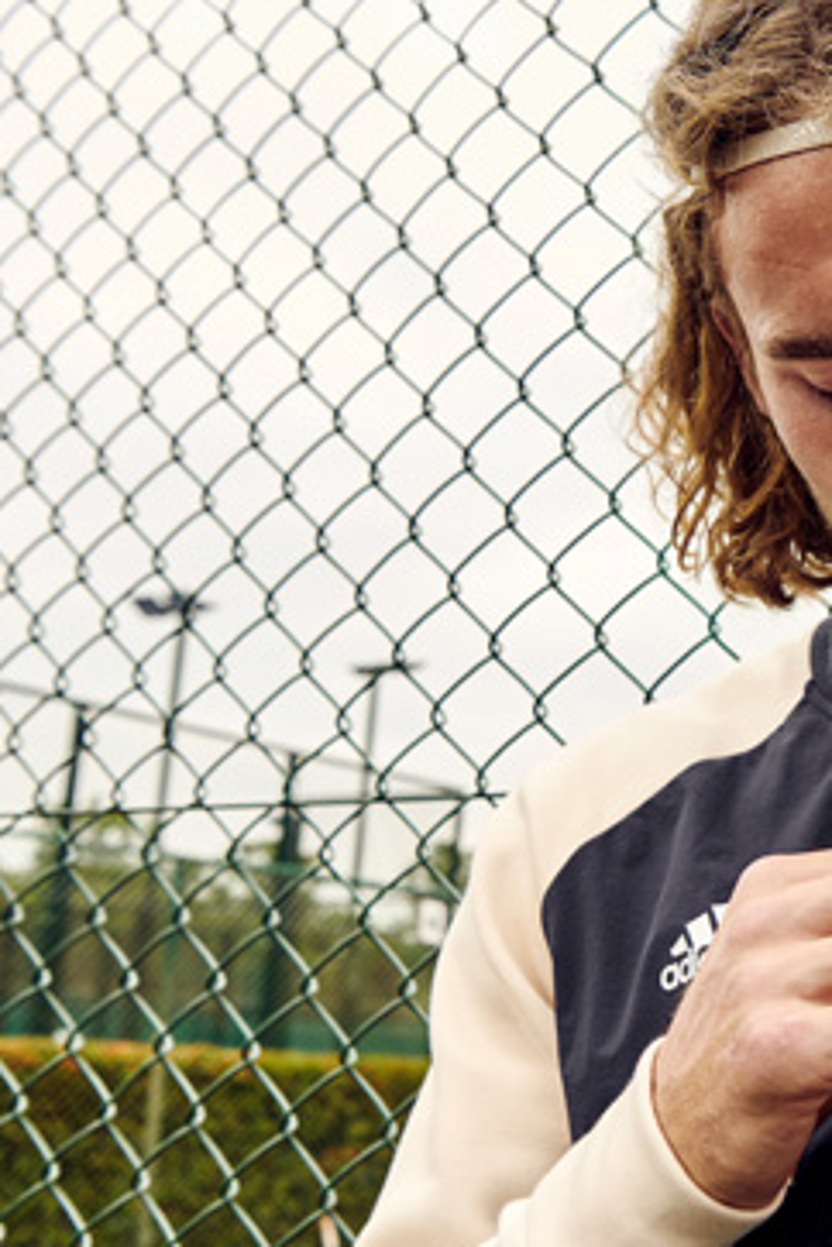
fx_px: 1941
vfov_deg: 35.6
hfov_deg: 22.1
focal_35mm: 56
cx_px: 1031
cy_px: 720
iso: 640
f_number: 5.6
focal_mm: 29
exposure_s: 1/640
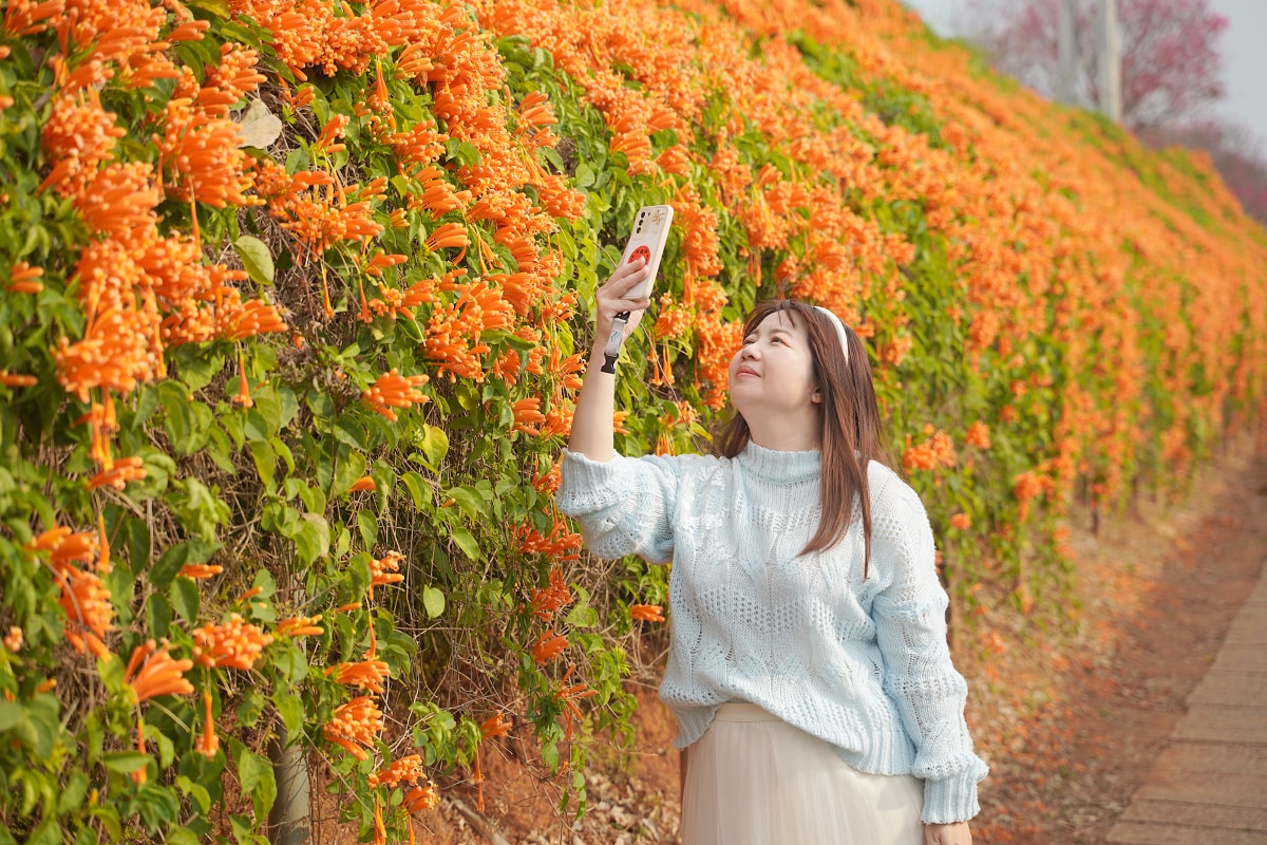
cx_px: 634
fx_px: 2639
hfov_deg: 27.0
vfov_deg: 18.2
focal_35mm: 75
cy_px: 422
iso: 100
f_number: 4
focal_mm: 75
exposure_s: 1/250
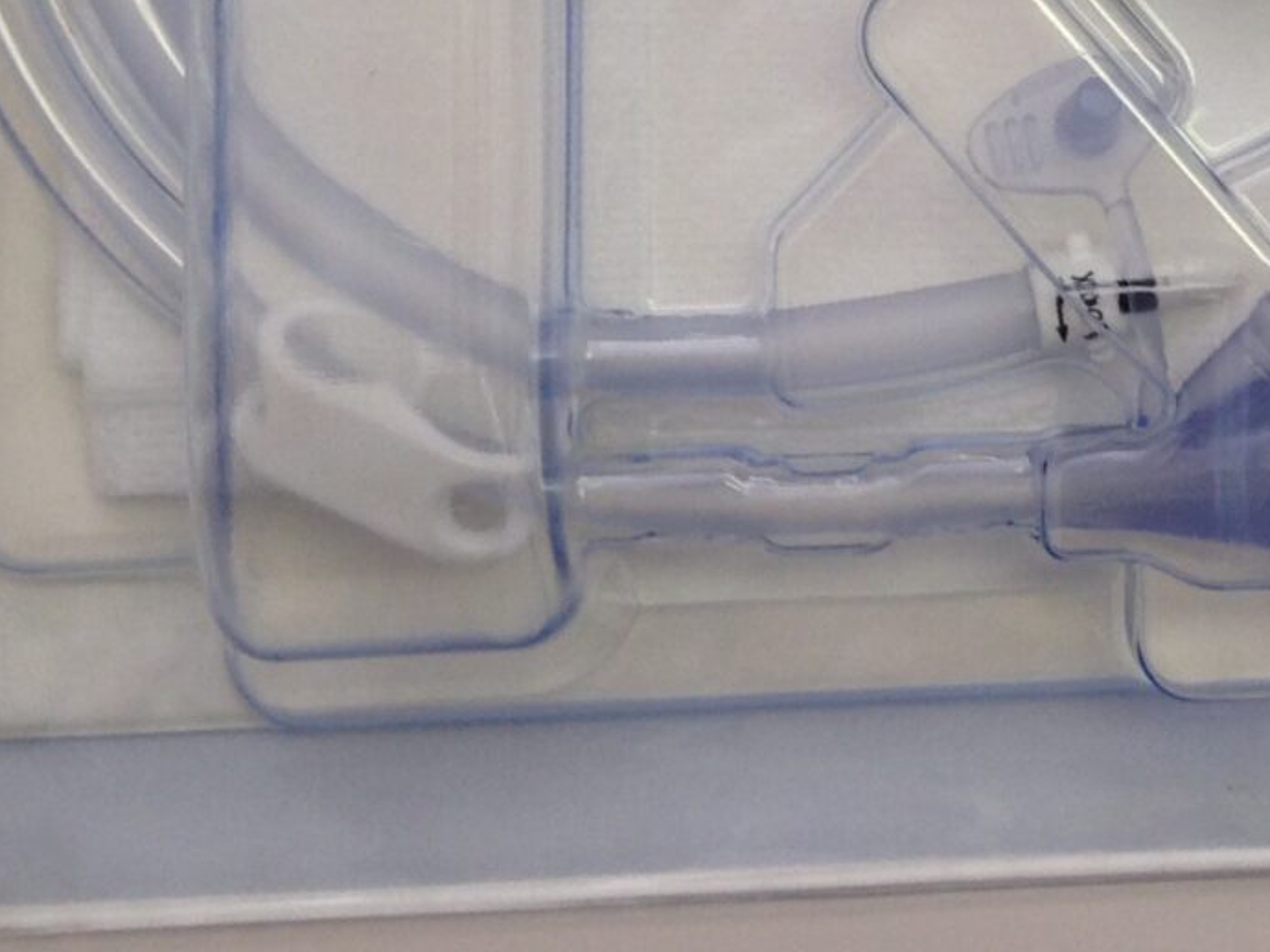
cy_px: -300
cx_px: 1220
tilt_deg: -82.2
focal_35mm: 98
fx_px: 3594
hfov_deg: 19.5
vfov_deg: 14.4
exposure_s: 1/40
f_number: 2.4
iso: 50
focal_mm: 4.12
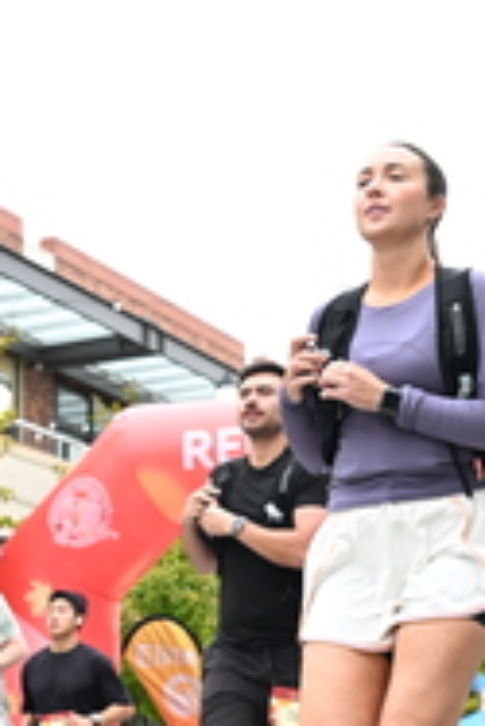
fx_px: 1835
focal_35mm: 91
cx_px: 343
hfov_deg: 15.0
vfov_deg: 22.2
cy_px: 536
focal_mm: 31
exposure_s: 1/640
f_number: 4
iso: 2000
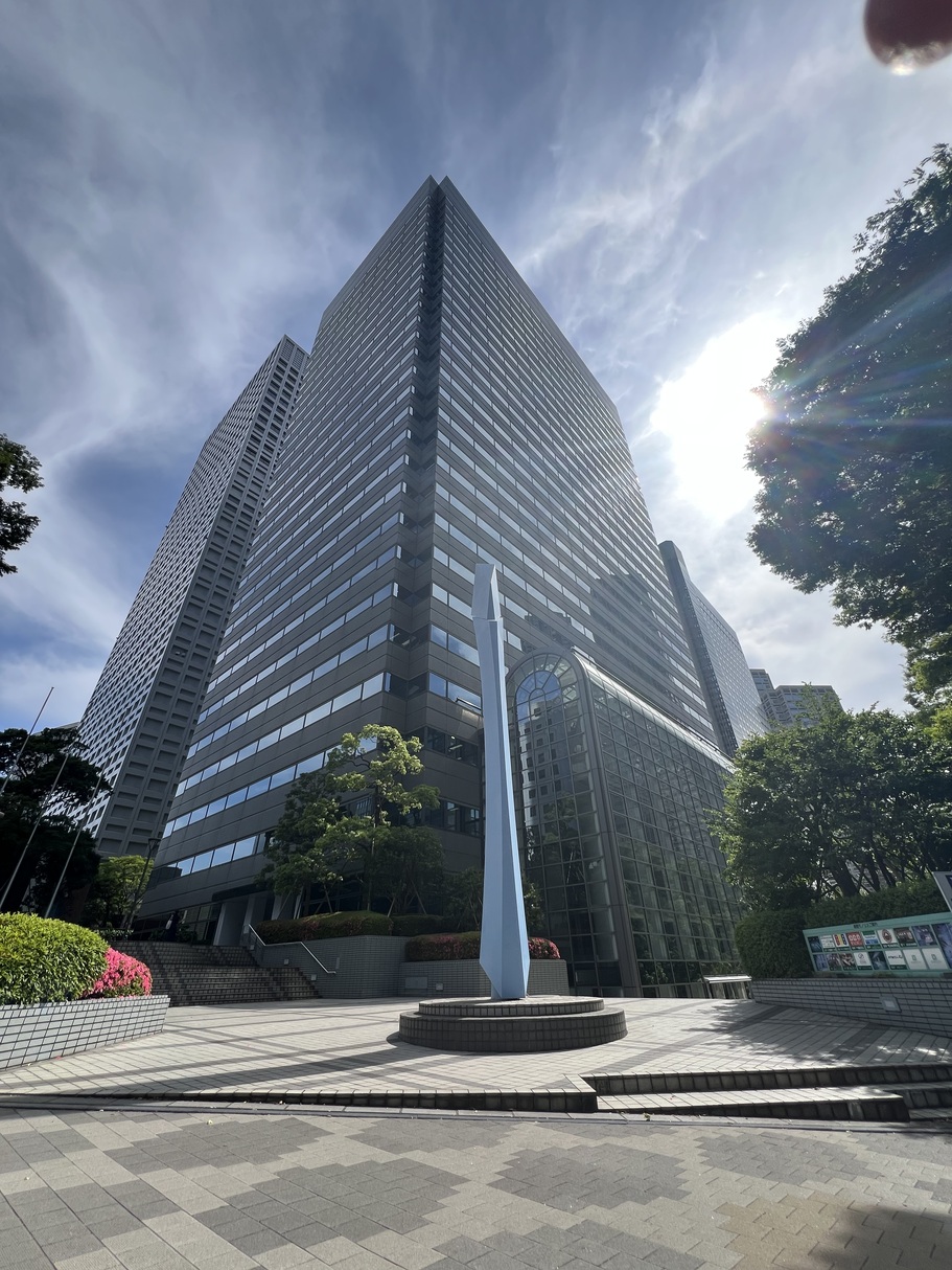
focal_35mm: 13
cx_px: 476
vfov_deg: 106.2
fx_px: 477
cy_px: 635
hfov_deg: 89.9
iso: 32
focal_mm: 1.57
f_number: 1.8
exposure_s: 1/978
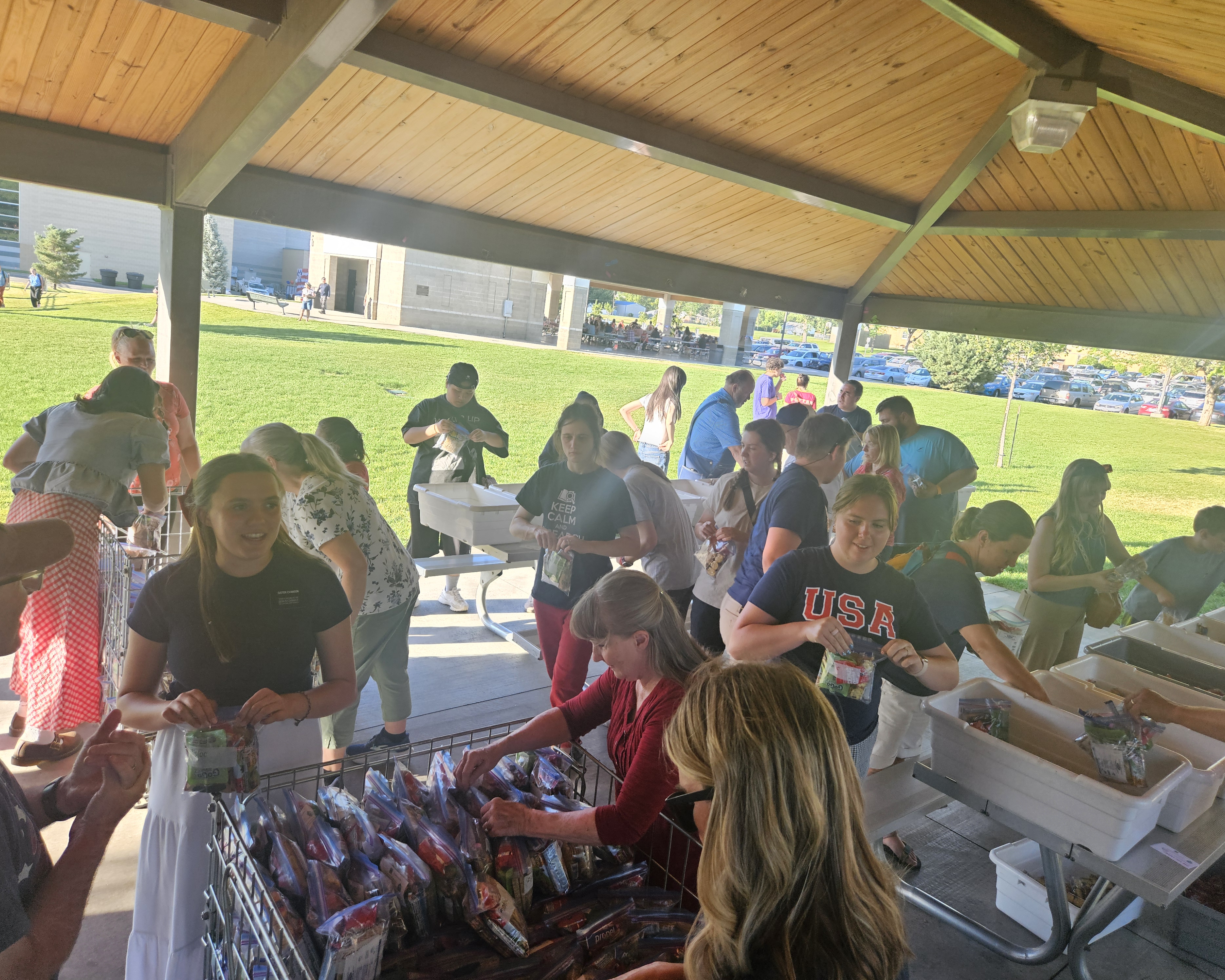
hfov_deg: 70.3
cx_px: 613
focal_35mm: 24
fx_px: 870
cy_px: 489
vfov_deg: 58.8
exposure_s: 1/180
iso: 64
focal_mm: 5.4
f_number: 1.8
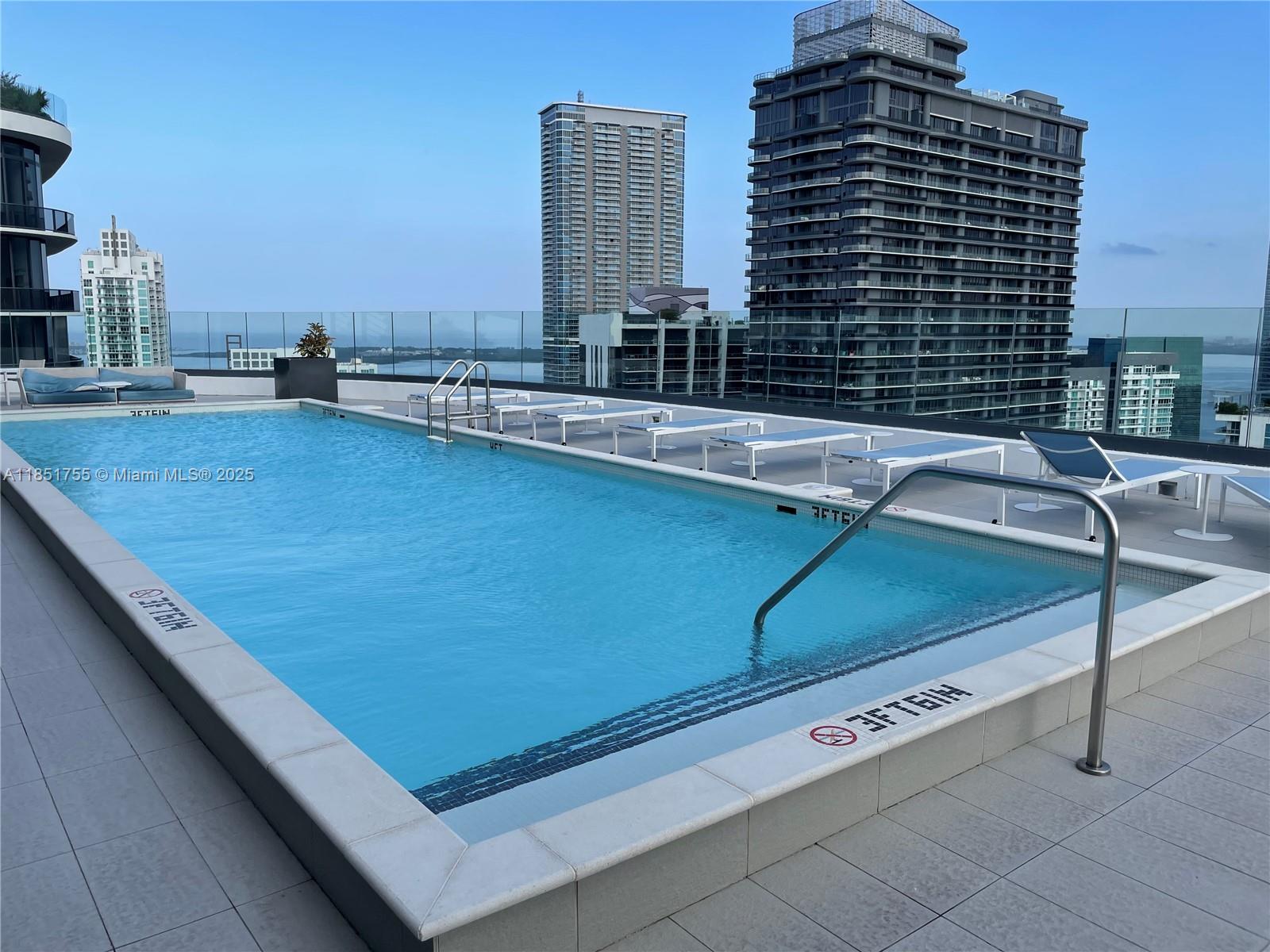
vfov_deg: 53.1
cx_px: 635
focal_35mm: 26
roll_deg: +0.0
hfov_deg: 67.3
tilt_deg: -7.8
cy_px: 476
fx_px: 954
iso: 32
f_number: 1.6
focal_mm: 4.2
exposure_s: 1/1689
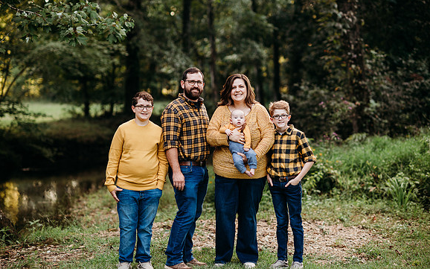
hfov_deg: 23.8
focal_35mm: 87
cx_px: 215
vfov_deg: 15.0
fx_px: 1019
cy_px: 132
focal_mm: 85
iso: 125
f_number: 2.2
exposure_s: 1/200
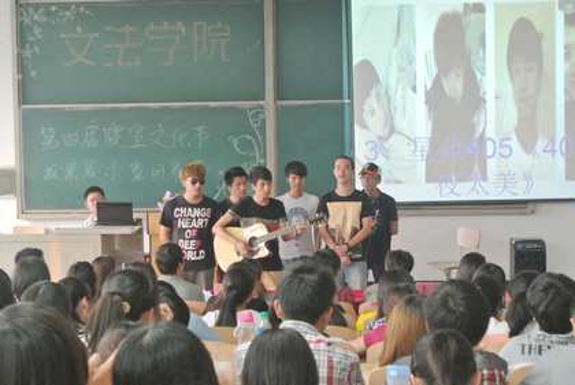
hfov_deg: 25.0
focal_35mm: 81
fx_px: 1295
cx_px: 288
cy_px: 192
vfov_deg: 16.9
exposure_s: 1/30
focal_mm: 30
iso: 2200
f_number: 5.6
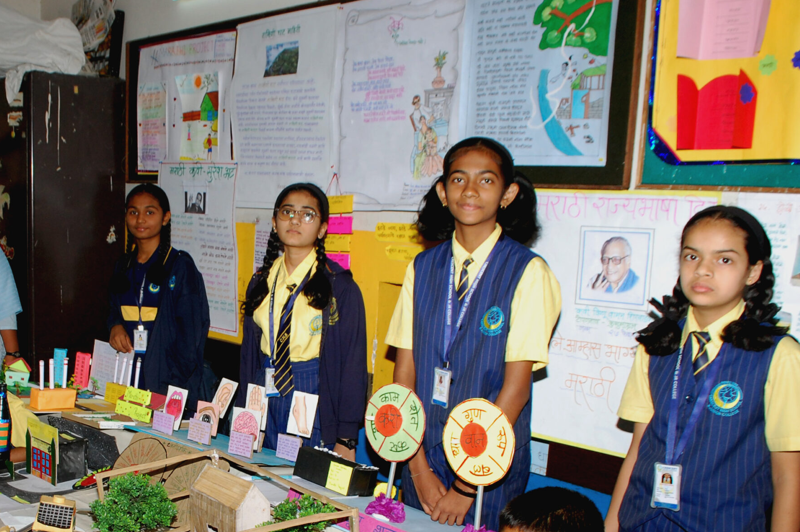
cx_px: 251
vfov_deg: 33.8
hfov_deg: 48.5
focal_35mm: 39
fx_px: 866
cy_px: 366
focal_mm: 18
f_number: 5.6
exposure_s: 1/100
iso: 400
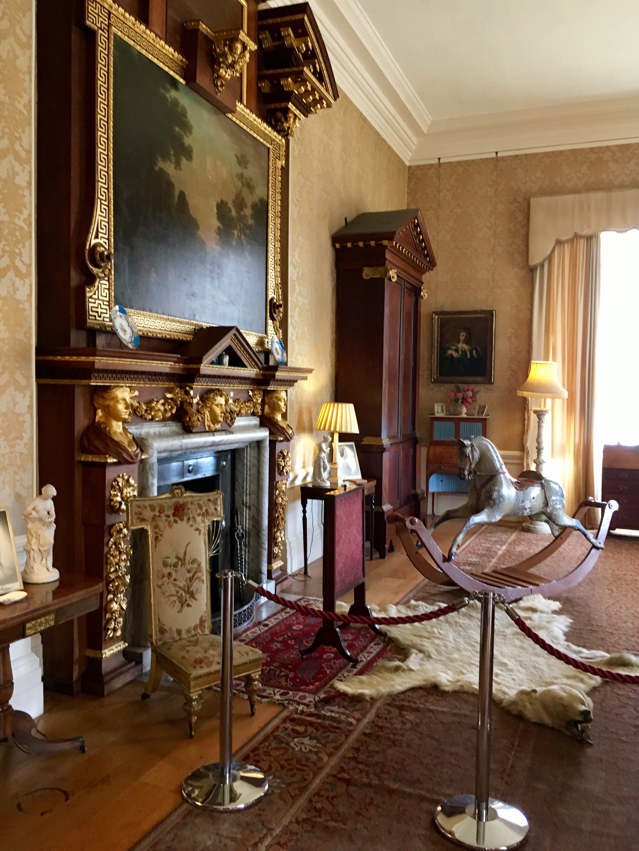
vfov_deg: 61.7
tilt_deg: -2.4
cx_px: 320
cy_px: 426
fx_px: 714
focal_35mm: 29
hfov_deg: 48.2
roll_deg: -1.6
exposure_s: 1/33
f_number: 2.2
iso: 160
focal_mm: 4.15
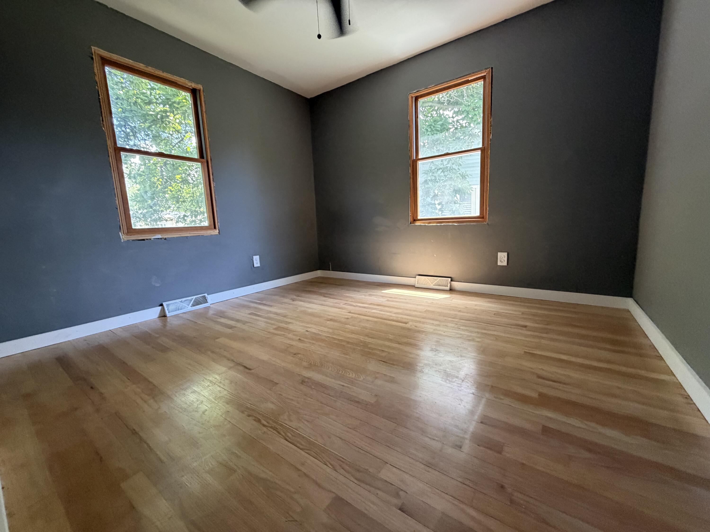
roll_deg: +3.5
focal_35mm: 14
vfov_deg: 85.7
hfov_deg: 102.1
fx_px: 287
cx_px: 355
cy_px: 266
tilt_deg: -9.7
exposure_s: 1/60
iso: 320
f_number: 2.2
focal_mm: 2.22
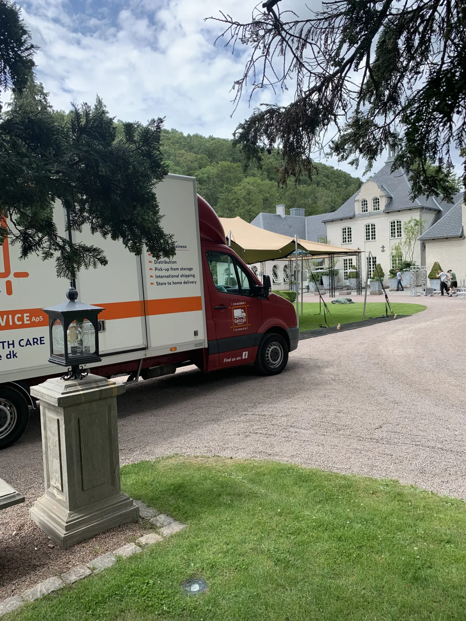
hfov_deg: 53.1
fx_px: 467
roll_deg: +2.5
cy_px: 310
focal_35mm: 26
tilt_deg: -1.1
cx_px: 233
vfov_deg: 67.3
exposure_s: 1/1011
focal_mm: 4.25
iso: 25
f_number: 1.8
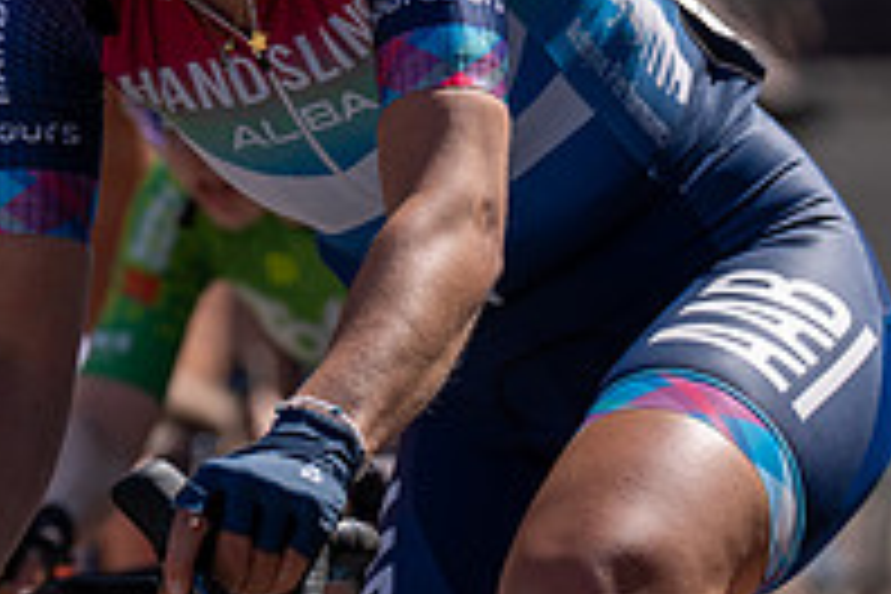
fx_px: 9627
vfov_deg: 3.5
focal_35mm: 389
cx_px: 189
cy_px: -29
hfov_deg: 5.3
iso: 100
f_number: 4
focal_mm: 133
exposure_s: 1/1600
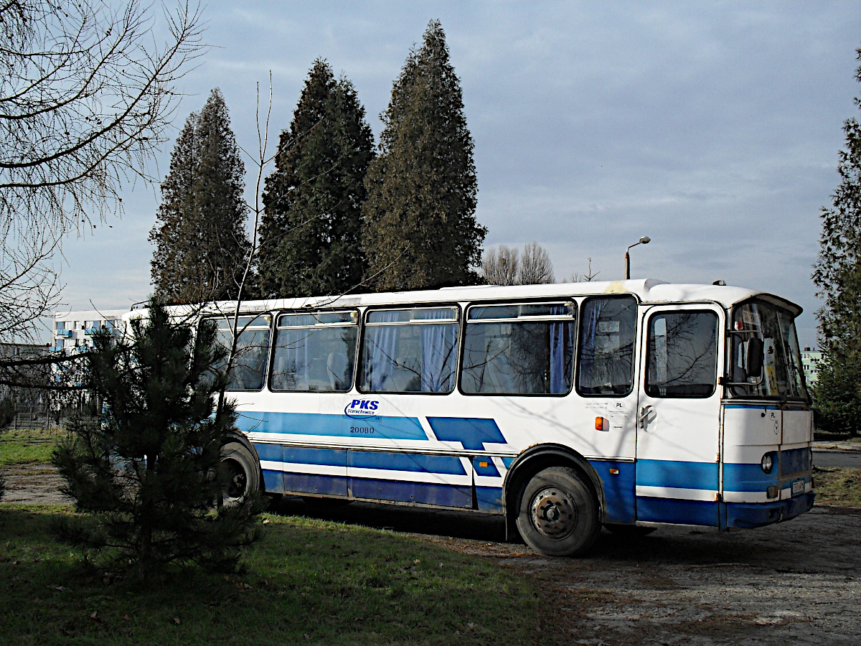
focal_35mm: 38
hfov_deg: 49.0
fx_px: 945
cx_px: 430
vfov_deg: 37.7
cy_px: 323
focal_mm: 6.3
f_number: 8.3
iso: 80
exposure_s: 1/180
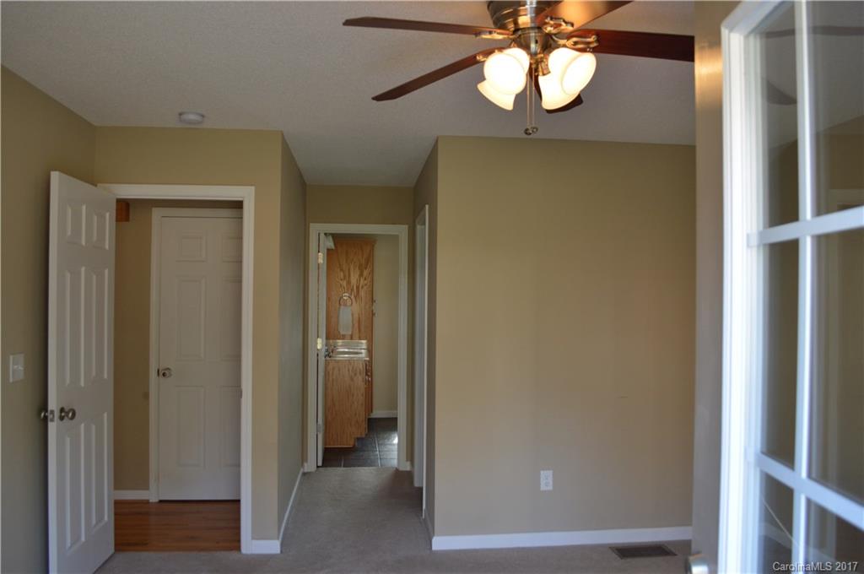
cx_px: 432
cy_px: 287
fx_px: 647
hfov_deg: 67.4
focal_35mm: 27
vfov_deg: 47.8
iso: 400
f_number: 4.5
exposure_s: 1/80
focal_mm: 18
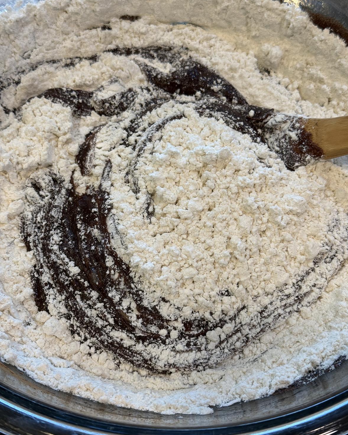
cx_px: 177
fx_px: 657
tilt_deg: -61.9
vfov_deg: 36.6
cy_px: 231
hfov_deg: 29.7
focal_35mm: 51
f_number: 1.78
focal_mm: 6.76
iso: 80
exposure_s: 1/120
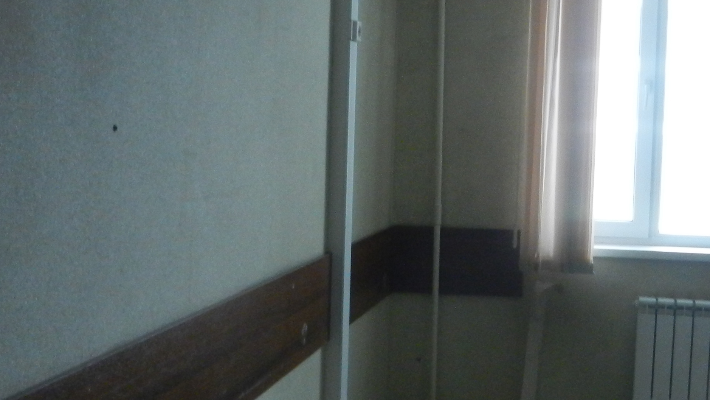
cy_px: 209
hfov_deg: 34.7
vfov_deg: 20.7
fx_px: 1092
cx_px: 582
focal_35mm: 58
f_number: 3.5
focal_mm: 4.5
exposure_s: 1/40
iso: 400
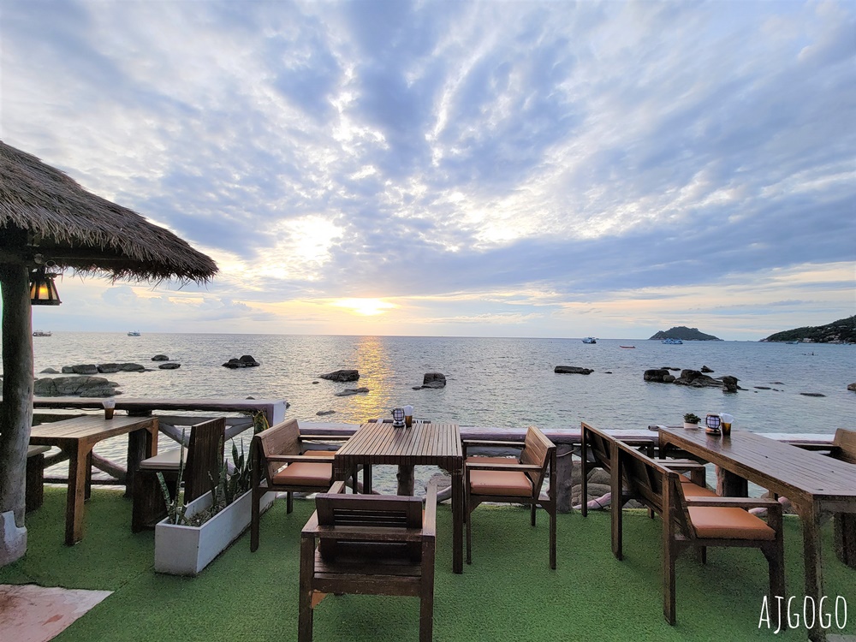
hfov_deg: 106.2
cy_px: 321
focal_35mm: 13
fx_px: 321
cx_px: 428
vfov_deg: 89.9
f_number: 2.2
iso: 50
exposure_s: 1/249
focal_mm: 2.2
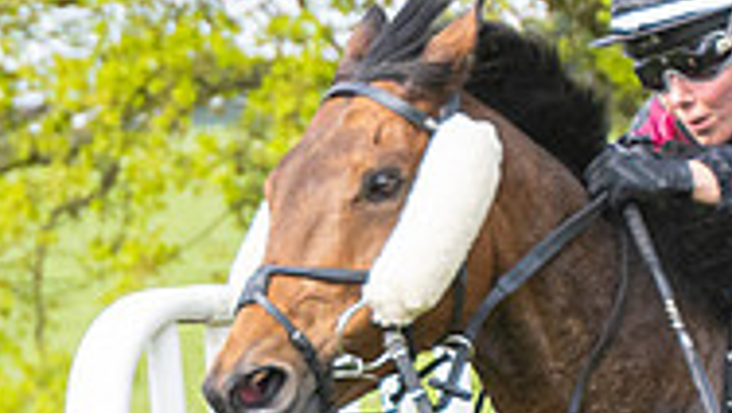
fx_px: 14352
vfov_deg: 1.6
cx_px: 808
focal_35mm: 739
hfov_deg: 2.9
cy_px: 697
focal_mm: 98
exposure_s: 1/1600
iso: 400
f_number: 4
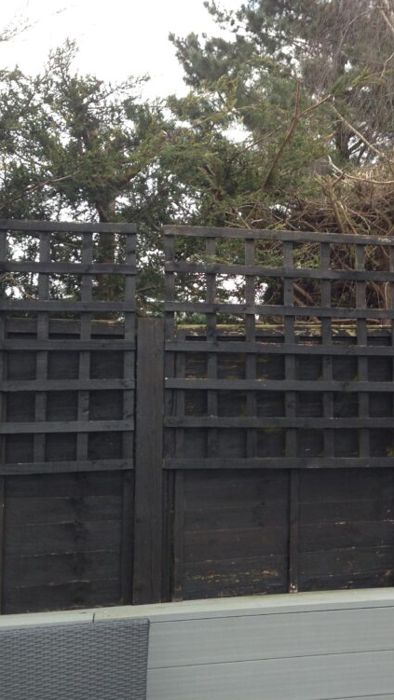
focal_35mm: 49
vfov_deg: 42.1
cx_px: 297
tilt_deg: +7.3
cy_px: 352
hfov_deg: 24.2
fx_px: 909
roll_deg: +0.8
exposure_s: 1/60
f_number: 2.4
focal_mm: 4.12
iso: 50
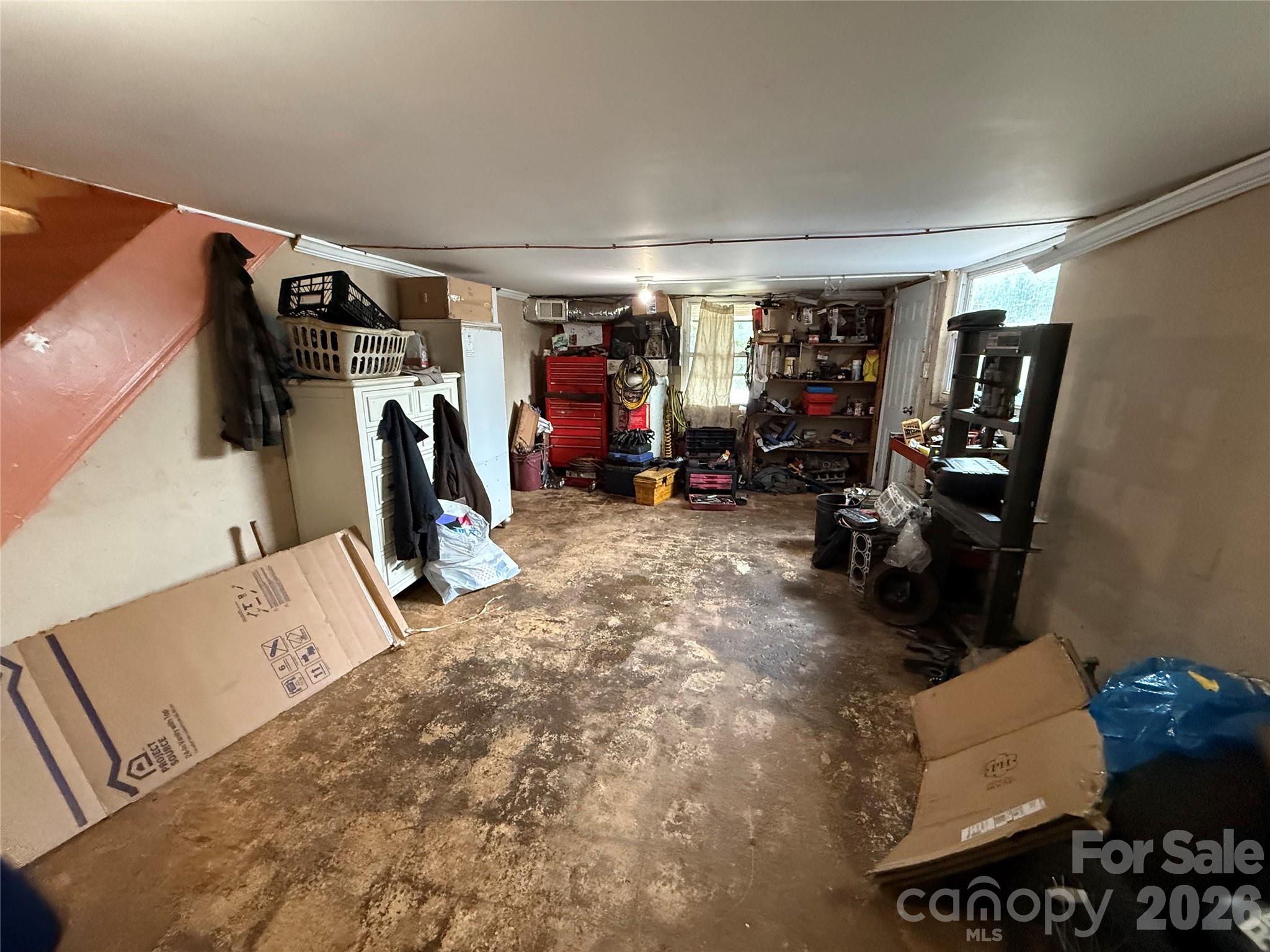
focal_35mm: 14
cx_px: 635
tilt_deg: -13.7
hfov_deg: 102.1
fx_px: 514
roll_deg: +1.0
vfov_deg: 85.7
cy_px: 476
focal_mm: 2.22
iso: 800
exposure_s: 1/60
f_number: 2.2
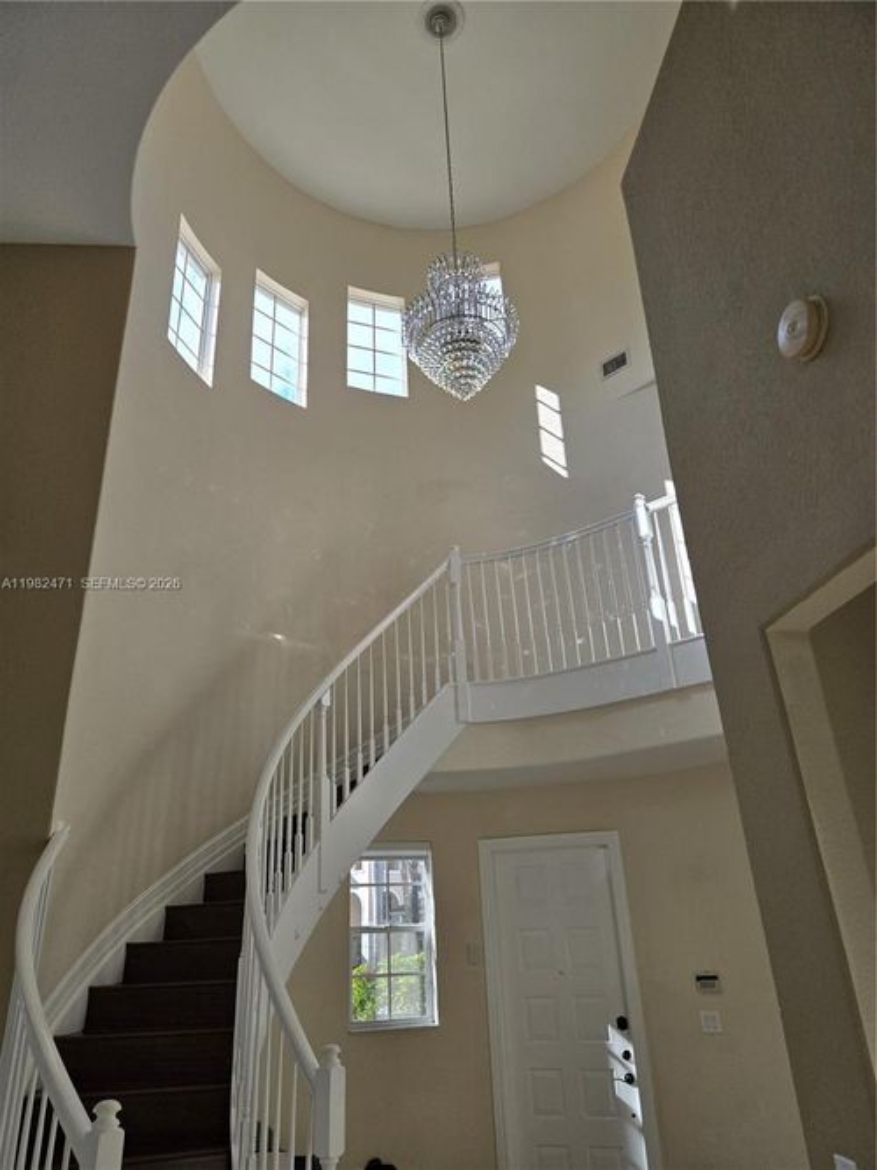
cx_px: 438
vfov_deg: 73.9
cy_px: 585
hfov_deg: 58.9
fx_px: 777
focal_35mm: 23
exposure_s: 1/1559
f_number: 1.8
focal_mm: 5.4
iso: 80
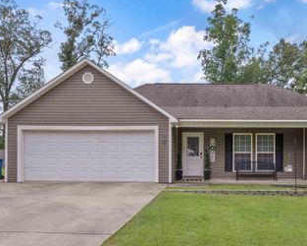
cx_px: 207
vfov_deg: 44.0
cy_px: 158
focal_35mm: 33
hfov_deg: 53.1
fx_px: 300
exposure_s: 1/250
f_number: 8
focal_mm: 22
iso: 100
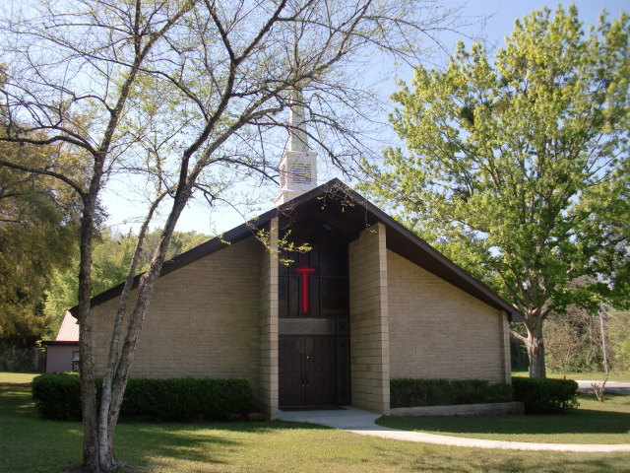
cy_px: 236
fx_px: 655
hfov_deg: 51.4
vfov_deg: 39.7
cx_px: 315
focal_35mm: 36
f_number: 2.8
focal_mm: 6.3
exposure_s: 1/640
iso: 64
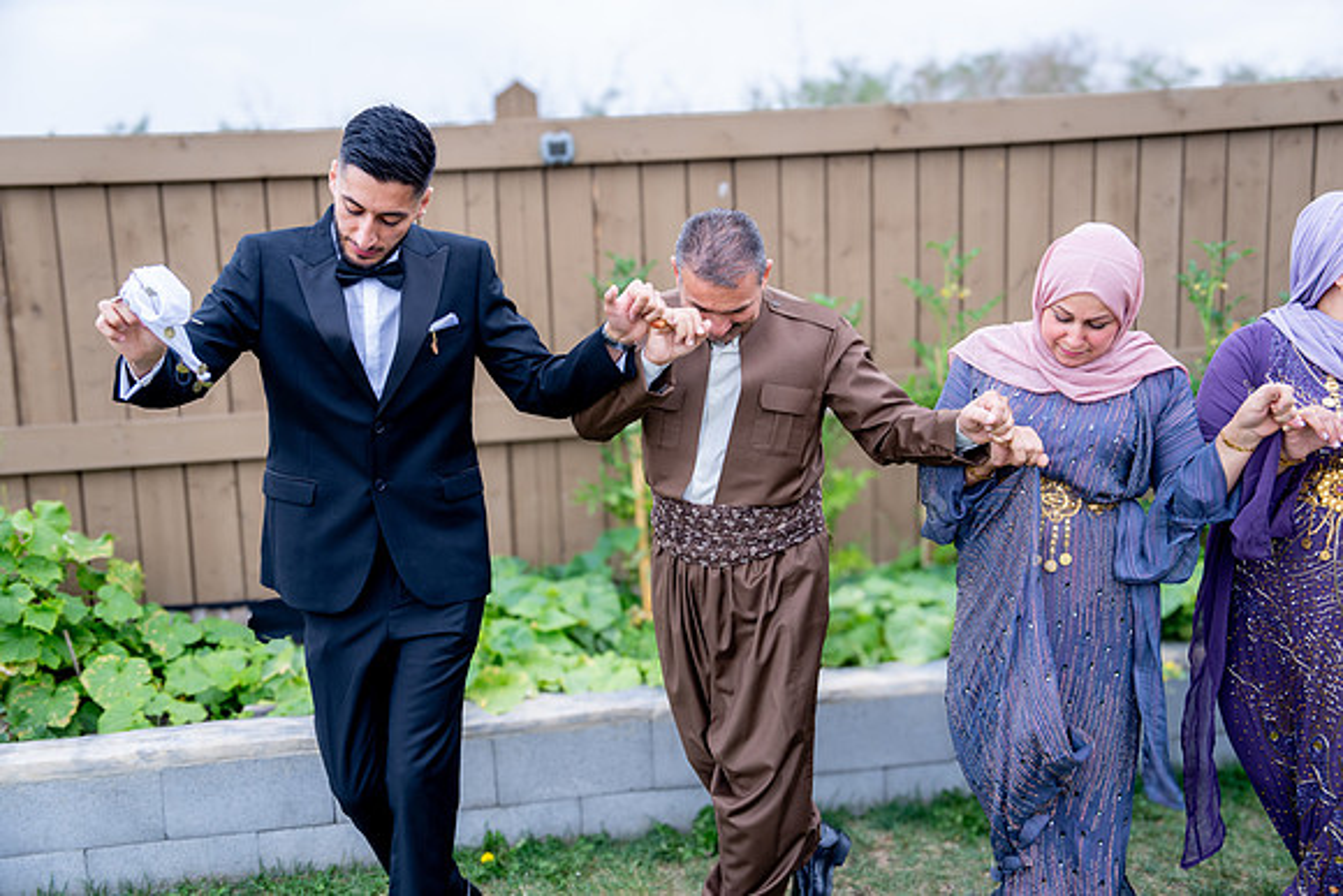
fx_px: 1455
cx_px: 672
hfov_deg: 49.5
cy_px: 448
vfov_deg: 34.2
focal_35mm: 39
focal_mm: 39
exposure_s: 1/250
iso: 100
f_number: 2.8
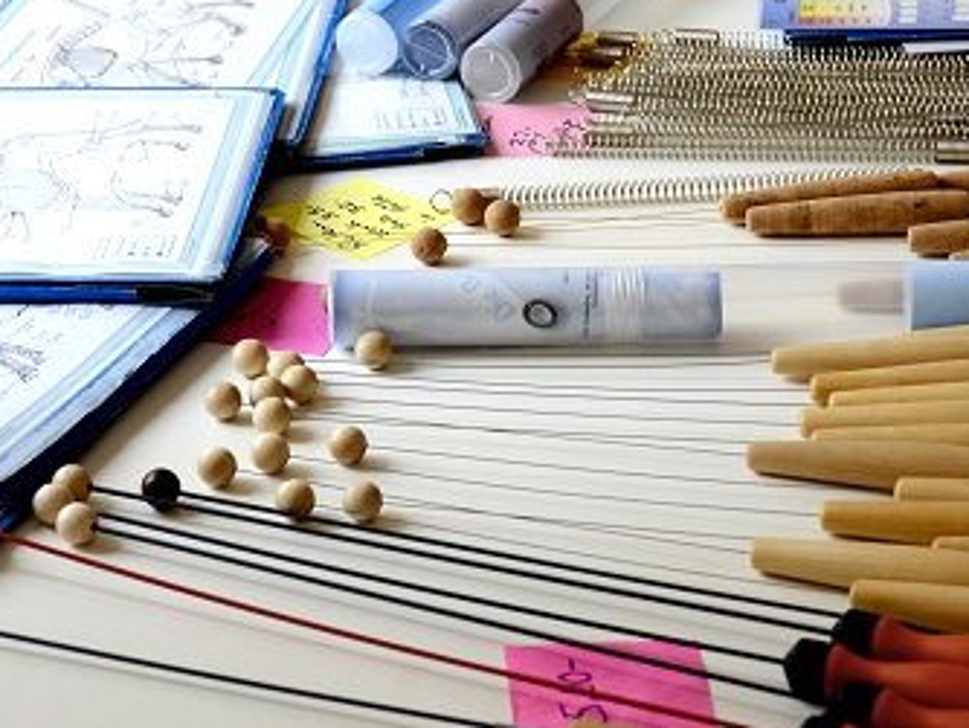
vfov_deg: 13.2
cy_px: 367
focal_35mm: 112
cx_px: 551
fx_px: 3137
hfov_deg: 17.5
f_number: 6.3
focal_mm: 52
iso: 560
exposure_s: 1/60
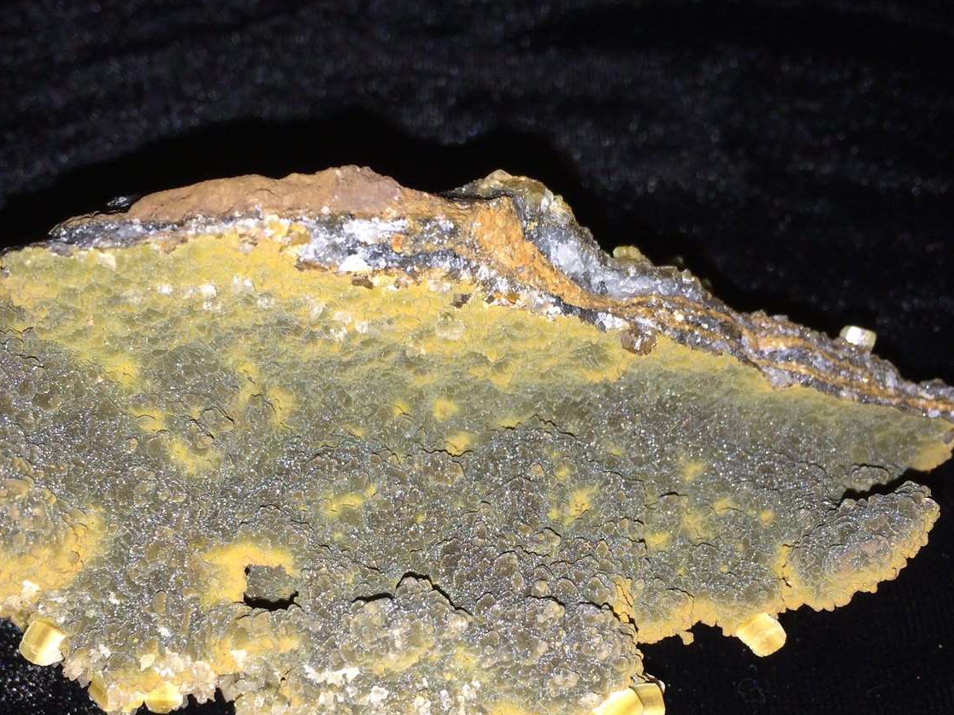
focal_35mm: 43
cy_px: 496
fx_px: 1185
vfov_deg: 33.2
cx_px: 470
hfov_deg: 43.8
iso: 32
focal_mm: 4.12
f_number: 2.2
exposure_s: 1/92
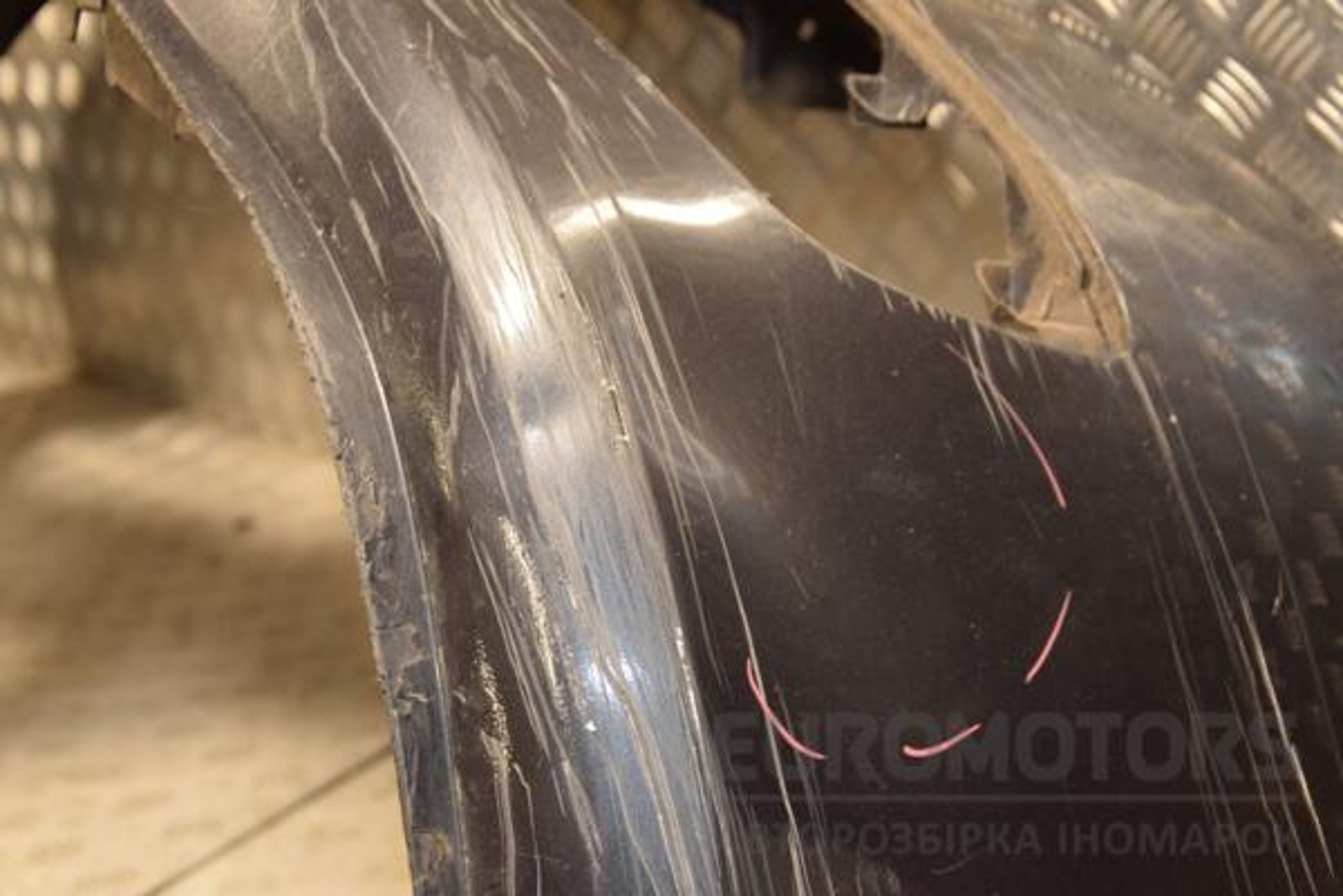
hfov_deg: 33.4
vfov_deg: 22.6
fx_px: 2238
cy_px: 448
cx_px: 672
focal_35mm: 60
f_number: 4.8
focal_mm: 40
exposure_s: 1/160
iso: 800
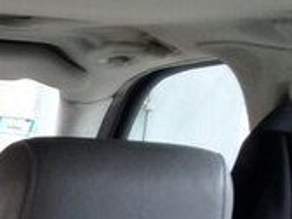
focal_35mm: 122
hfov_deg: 13.9
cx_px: -275
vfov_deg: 11.7
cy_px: 317
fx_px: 1029
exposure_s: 1/33
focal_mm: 3.3
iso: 64
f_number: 2.2
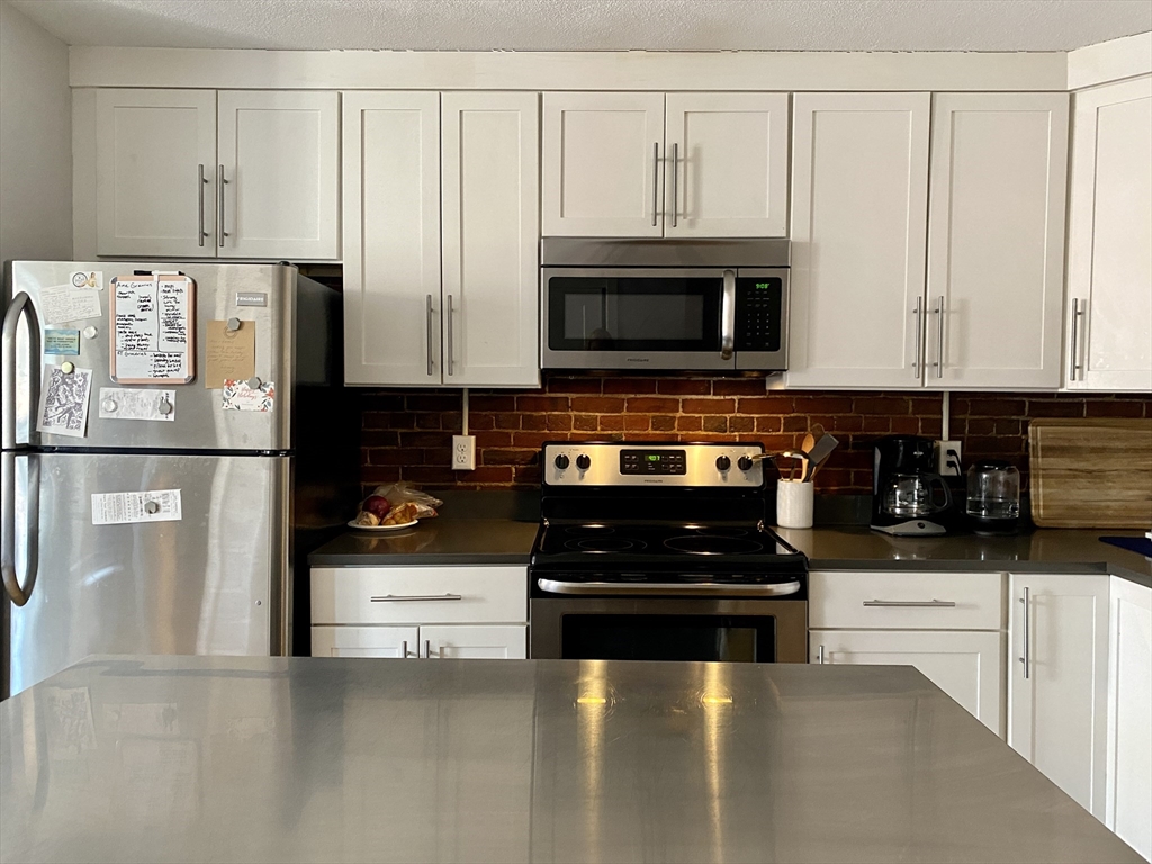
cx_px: 576
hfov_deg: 67.3
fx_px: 865
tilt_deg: -2.3
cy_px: 432
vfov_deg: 53.1
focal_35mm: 26
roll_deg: -0.9
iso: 400
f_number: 1.8
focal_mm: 4.25
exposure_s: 1/40
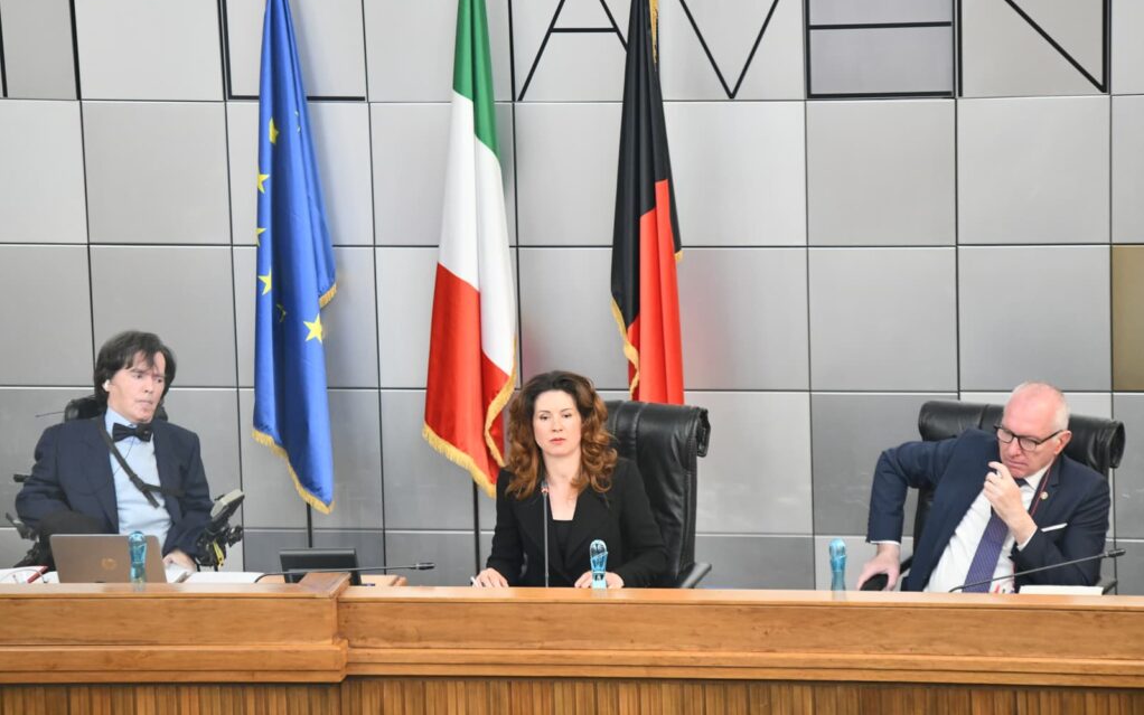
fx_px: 5893
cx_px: 572
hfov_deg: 11.1
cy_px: 346
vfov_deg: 6.9
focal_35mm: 189
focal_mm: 185
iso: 3200
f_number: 3.5
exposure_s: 1/160
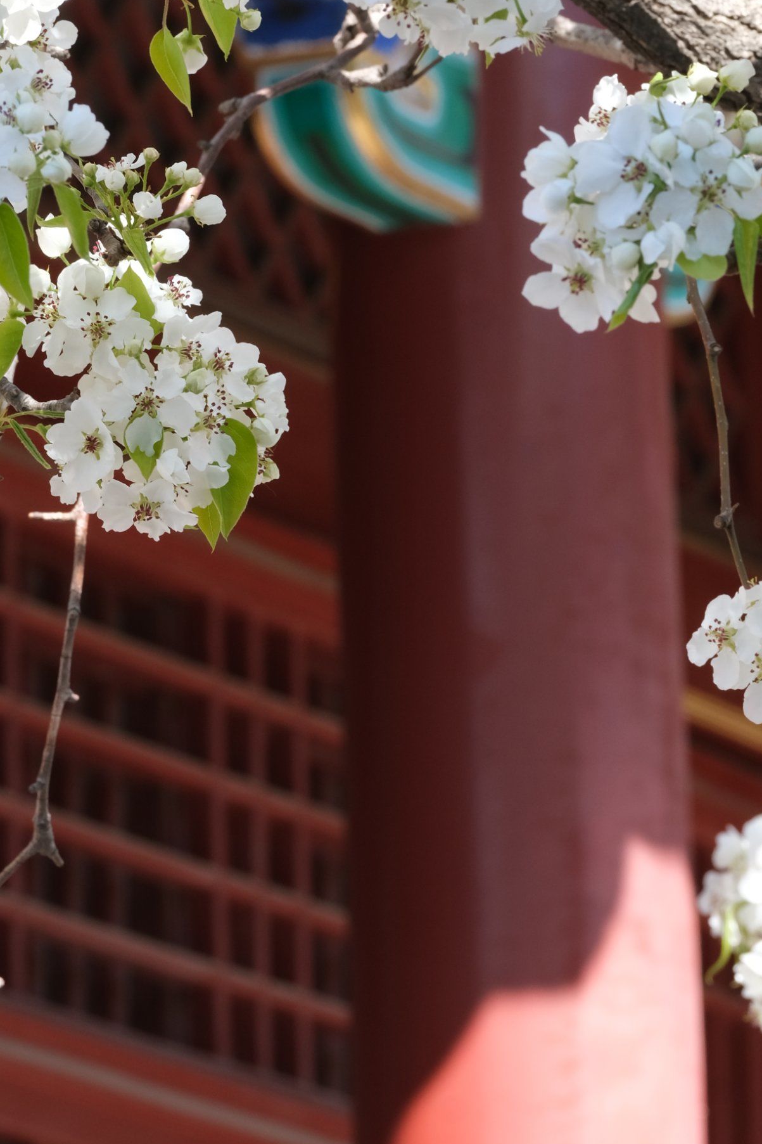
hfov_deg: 4.1
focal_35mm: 337
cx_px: 497
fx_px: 10701
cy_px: 321
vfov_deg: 6.1
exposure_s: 1/125
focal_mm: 132
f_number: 11
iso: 500
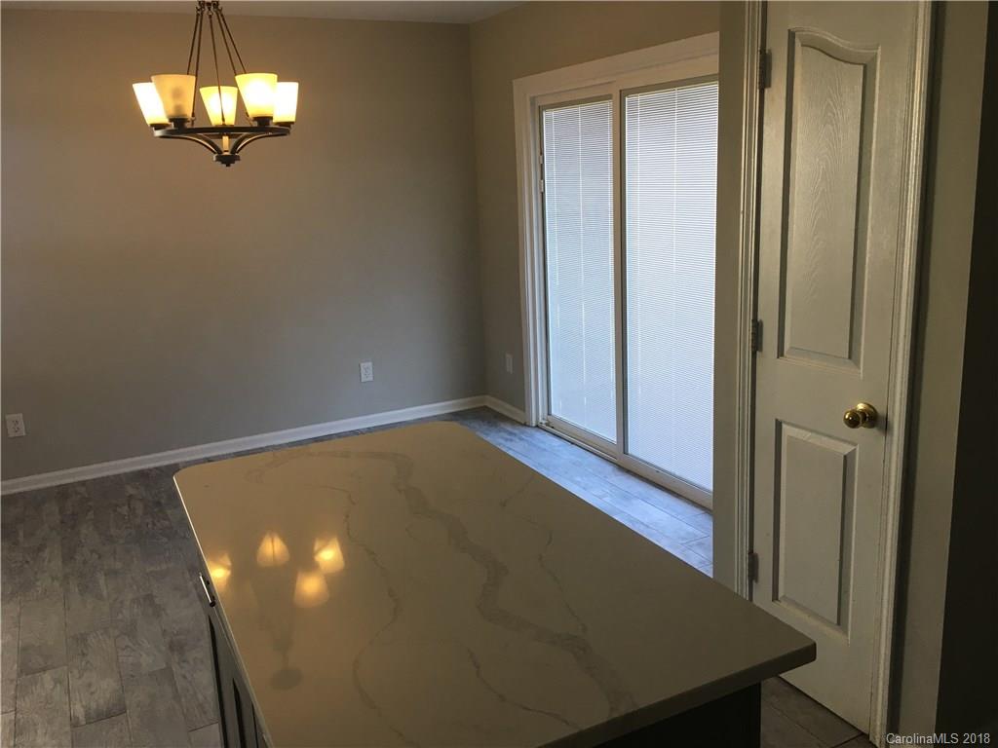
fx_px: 836
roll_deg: +2.8
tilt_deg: -12.2
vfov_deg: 48.2
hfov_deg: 61.7
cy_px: 374
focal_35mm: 29
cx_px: 499
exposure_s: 1/40
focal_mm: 4.15
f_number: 2.2
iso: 25
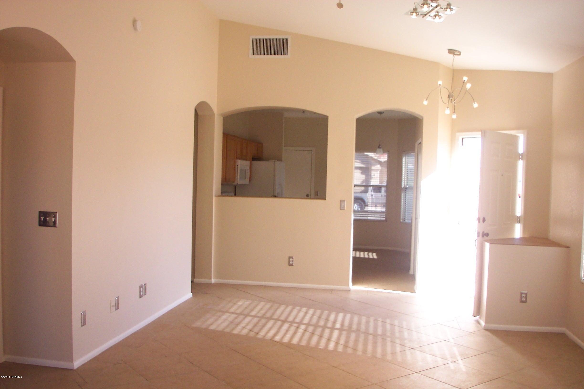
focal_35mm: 35
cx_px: 292
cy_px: 194
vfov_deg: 37.9
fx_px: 568
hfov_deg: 54.4
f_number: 2.8
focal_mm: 7.5
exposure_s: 1/90
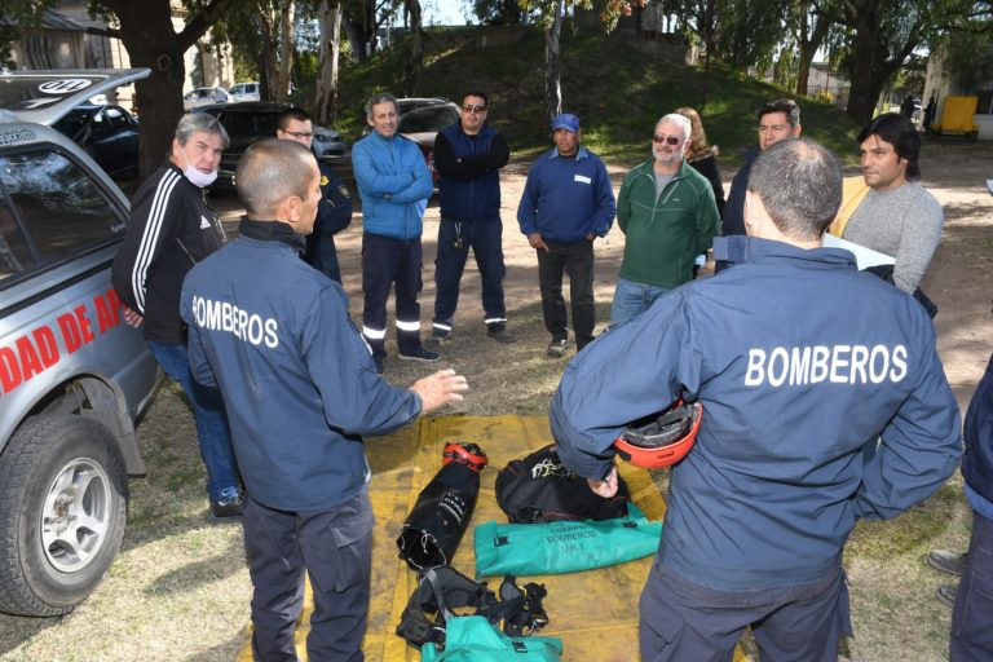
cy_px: 331
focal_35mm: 27
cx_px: 496
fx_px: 745
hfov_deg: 67.4
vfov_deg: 47.9
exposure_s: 1/160
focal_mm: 18
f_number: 8
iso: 200
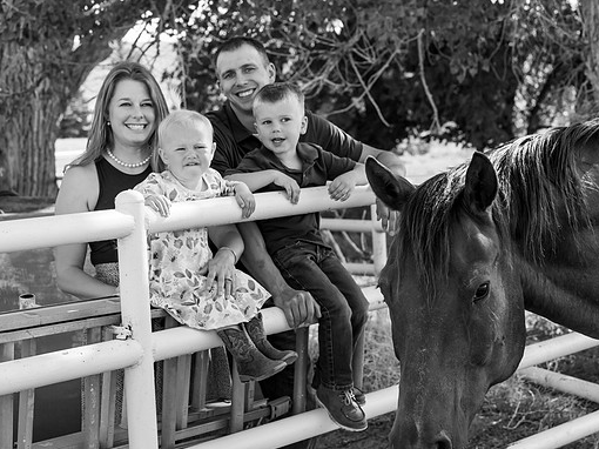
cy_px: 225
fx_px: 1609
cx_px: 296
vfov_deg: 15.9
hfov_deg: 21.1
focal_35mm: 93
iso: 800
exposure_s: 1/500
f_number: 9
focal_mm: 85
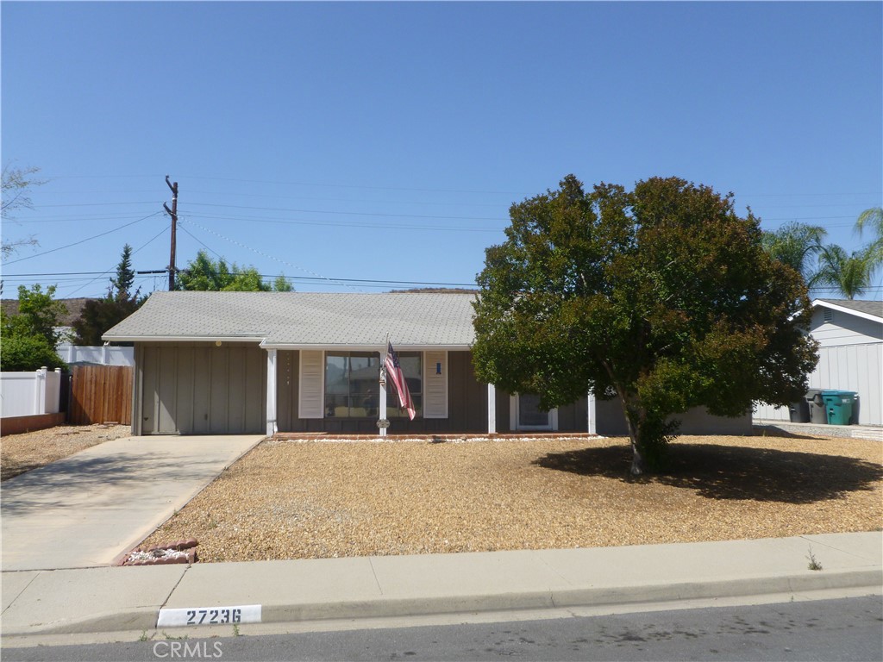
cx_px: 442
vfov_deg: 49.7
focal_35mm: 28
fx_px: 714
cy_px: 331
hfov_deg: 63.4
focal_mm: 5
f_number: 3.3
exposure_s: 1/1000
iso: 100
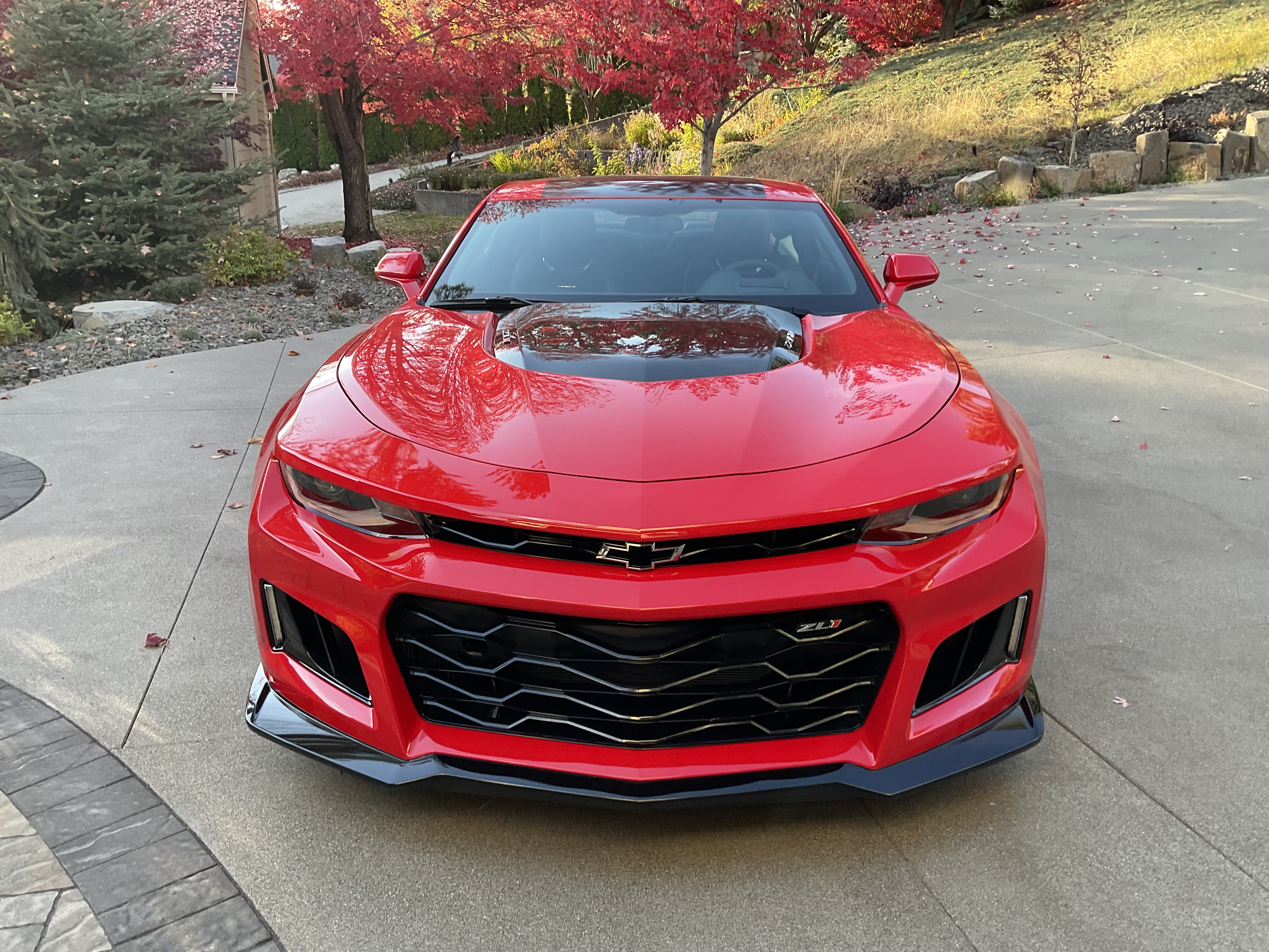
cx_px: 634
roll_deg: -1.2
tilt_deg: -20.4
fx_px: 1063
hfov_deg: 61.7
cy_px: 476
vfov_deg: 48.2
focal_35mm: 29
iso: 32
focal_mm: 3
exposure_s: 1/122
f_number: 1.8
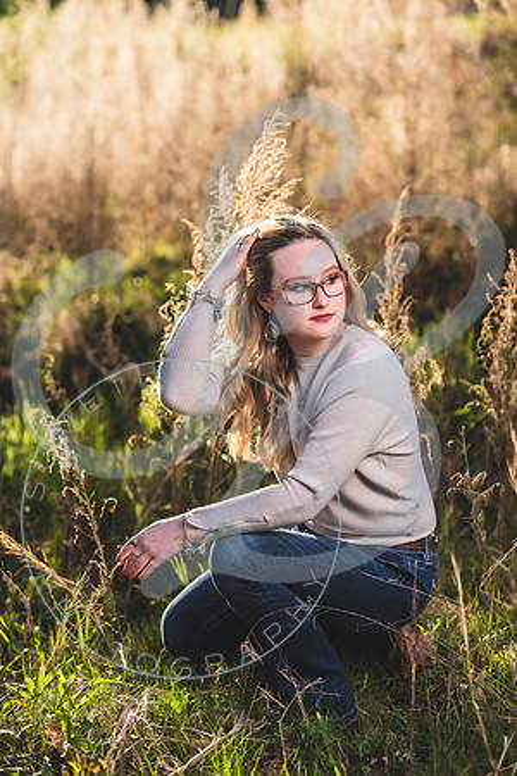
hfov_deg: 16.1
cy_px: 388
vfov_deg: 23.9
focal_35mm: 85
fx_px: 1831
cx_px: 258
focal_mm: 85
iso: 100
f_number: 2.8
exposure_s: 1/640
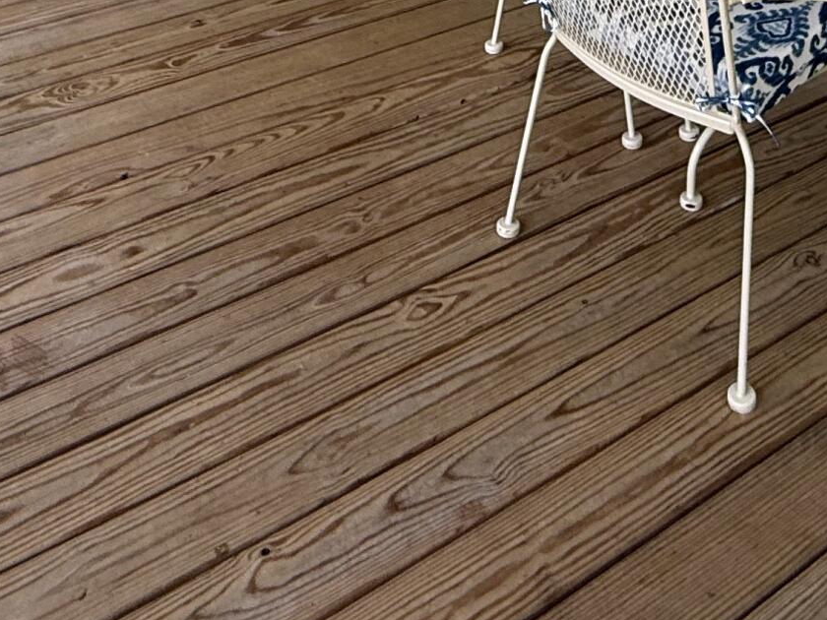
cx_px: 541
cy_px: -458
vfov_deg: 21.1
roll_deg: +0.2
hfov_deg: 37.8
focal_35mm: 50
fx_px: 1195
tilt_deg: -4.0
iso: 50
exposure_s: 1/99
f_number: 2.2
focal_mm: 2.22
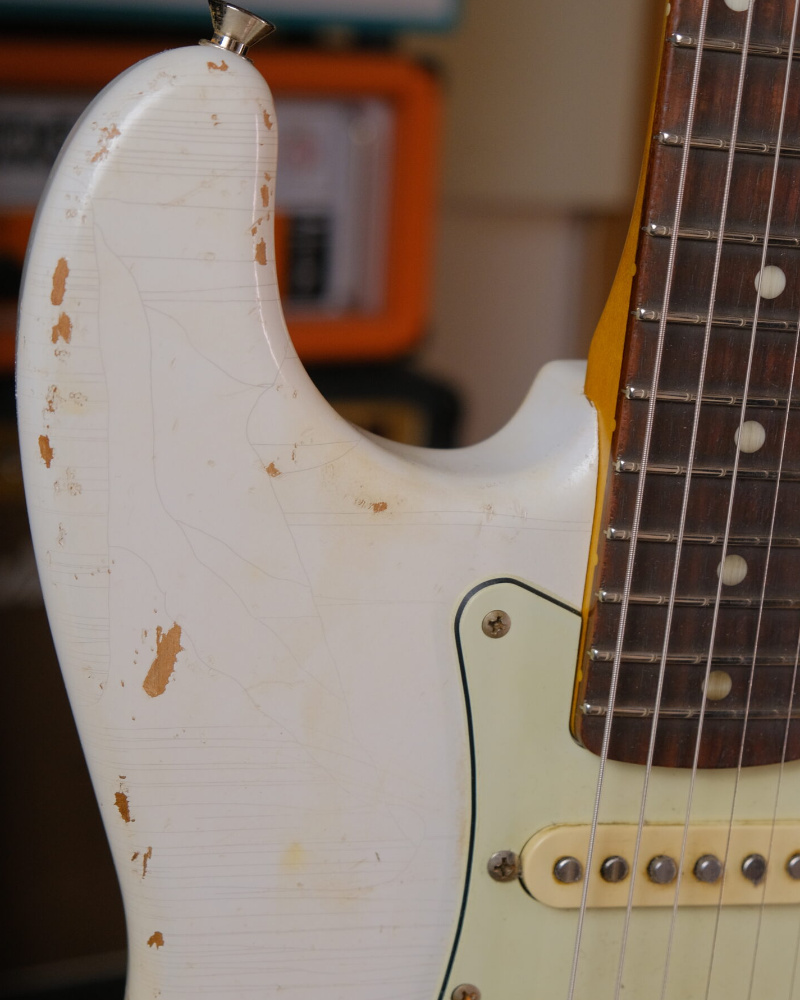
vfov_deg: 32.5
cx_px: 413
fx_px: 1716
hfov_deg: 26.2
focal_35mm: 58
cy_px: 495
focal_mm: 28.9
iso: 500
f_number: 3.6
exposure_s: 1/180
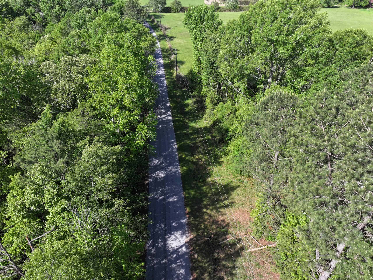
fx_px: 259
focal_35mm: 24
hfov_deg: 71.6
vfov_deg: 56.8
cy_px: 140
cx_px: 186
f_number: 2.8
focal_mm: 12.29
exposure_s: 1/1000
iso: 100
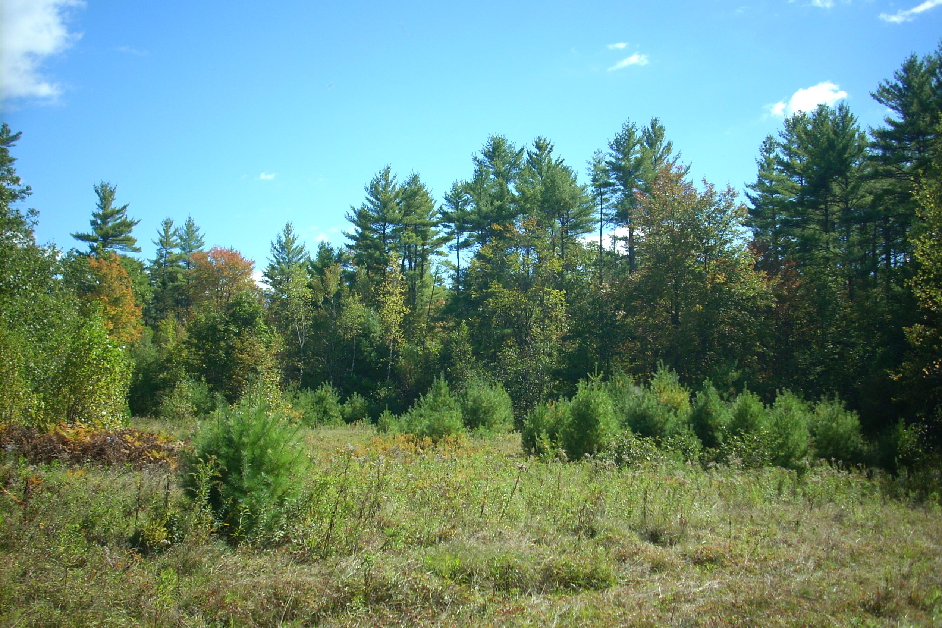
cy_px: 314
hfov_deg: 49.6
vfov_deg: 34.2
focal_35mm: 39
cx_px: 477
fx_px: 1020
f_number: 5.6
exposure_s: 1/162
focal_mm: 6.2
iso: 64
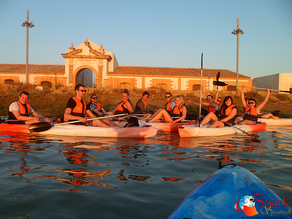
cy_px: 110
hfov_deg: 67.3
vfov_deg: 53.1
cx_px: 146
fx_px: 219
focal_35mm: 26
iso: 80
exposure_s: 1/350
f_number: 3.3
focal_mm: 4.9
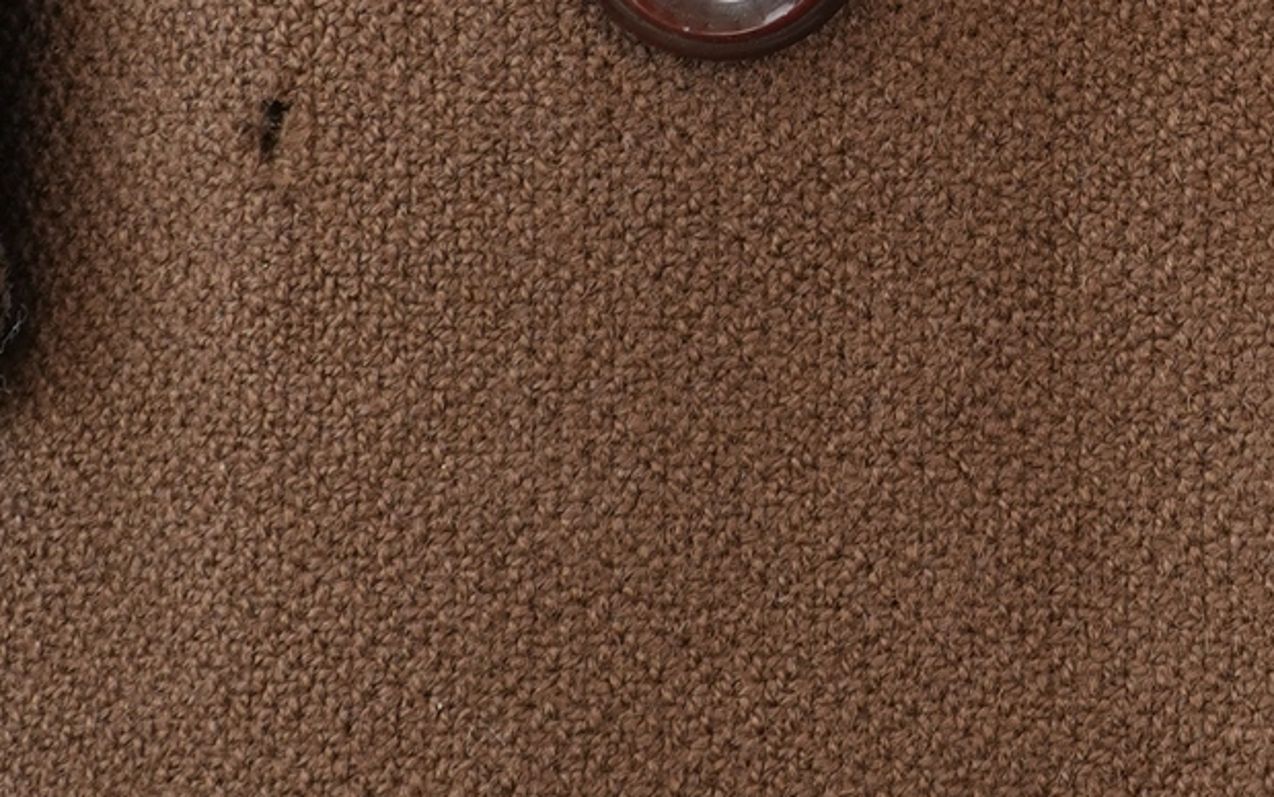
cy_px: -1152
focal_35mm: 731
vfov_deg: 1.8
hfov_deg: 2.9
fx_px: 25403
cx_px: 1841
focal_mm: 103
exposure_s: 1/25
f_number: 7.1
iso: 320
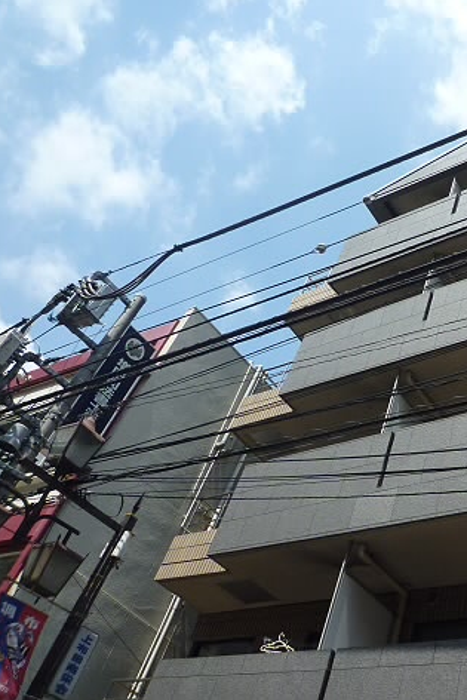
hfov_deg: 34.8
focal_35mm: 35
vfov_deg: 54.4
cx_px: 455
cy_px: 348
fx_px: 680
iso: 100
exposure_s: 1/800
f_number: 4
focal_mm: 4.4
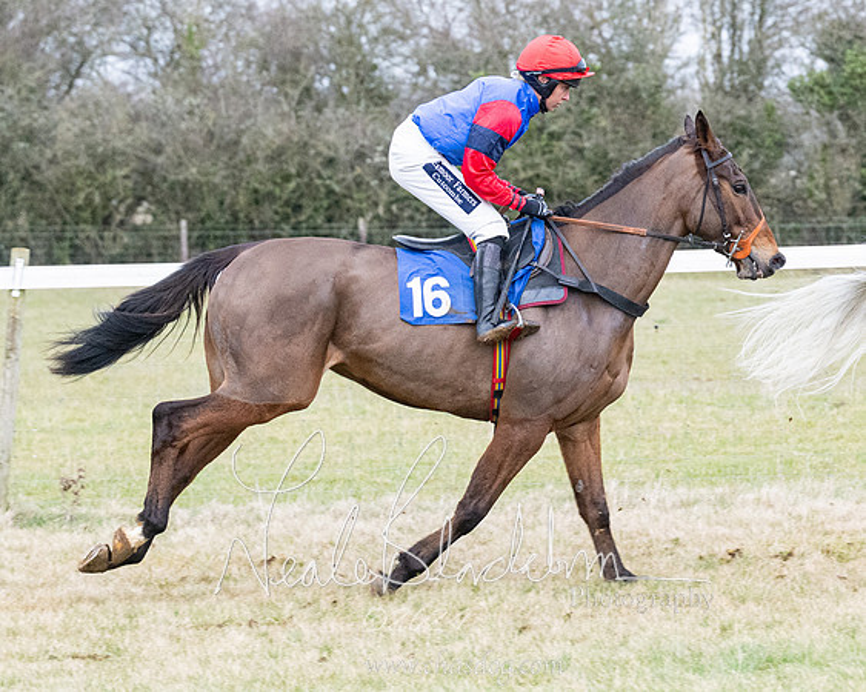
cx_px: 691
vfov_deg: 7.1
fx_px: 5578
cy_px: 434
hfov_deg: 8.9
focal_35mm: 218
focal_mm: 94
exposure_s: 1/800
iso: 1600
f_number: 4
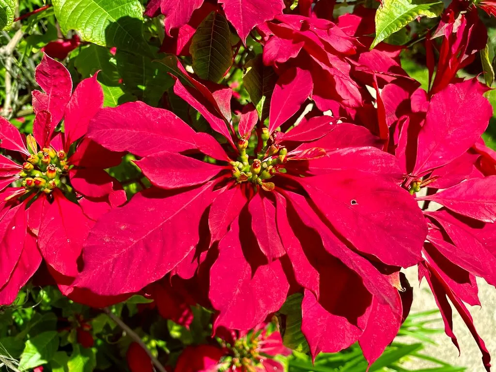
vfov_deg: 53.1
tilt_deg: -34.5
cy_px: 186
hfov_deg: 67.3
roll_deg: -2.2
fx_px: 373
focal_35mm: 26
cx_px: 248
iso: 32
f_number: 1.6
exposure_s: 1/1642
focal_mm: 4.2
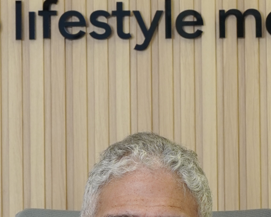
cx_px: 163
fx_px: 1203
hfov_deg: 12.8
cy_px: 199
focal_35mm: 150
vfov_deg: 10.2
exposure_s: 1/100
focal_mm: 30
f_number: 4.5
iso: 500
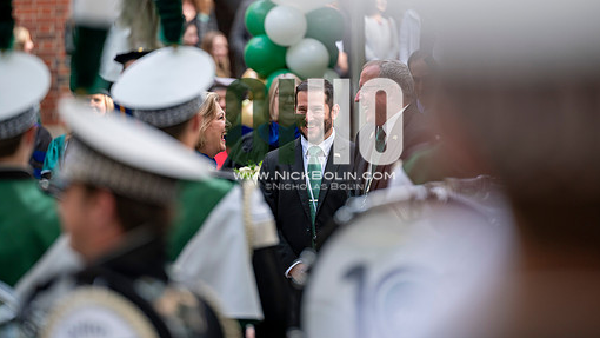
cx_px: 314
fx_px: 3787
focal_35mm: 238
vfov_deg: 5.1
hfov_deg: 9.1
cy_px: 133
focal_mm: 200
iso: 160
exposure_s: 1/500
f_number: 2.8
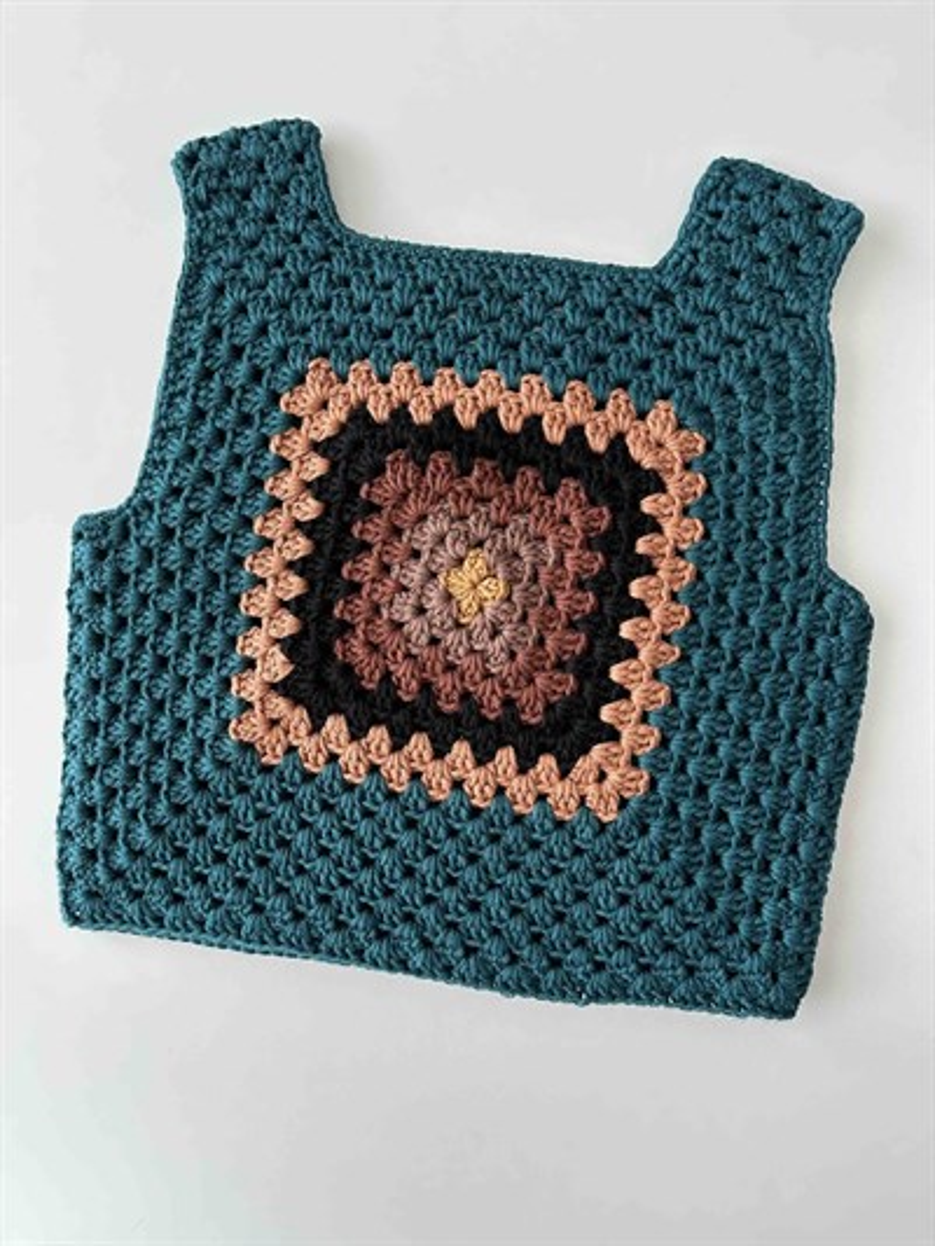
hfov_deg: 56.8
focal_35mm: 24
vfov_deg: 71.6
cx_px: 468
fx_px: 864
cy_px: 623
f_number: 1.78
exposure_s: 1/66
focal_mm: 6.86
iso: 250
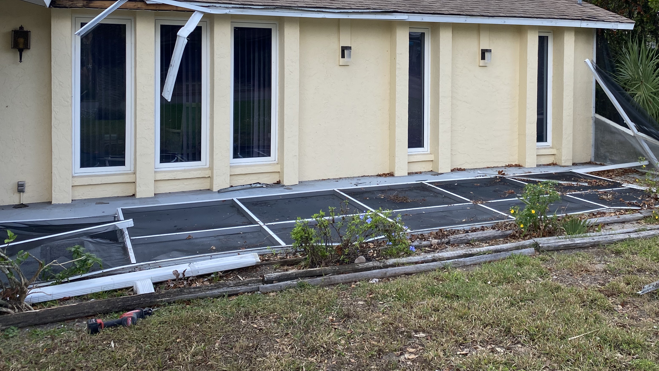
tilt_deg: -0.5
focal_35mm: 37
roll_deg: +0.4
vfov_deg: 31.2
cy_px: 80
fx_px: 647
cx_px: 382
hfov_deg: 53.8
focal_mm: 4.25
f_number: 1.8
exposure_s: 1/788
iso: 32
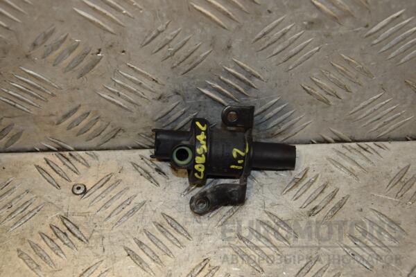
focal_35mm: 60
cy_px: 138
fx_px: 693
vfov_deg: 22.6
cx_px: 208
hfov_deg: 33.4
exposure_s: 1/200
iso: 800
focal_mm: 40
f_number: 7.1
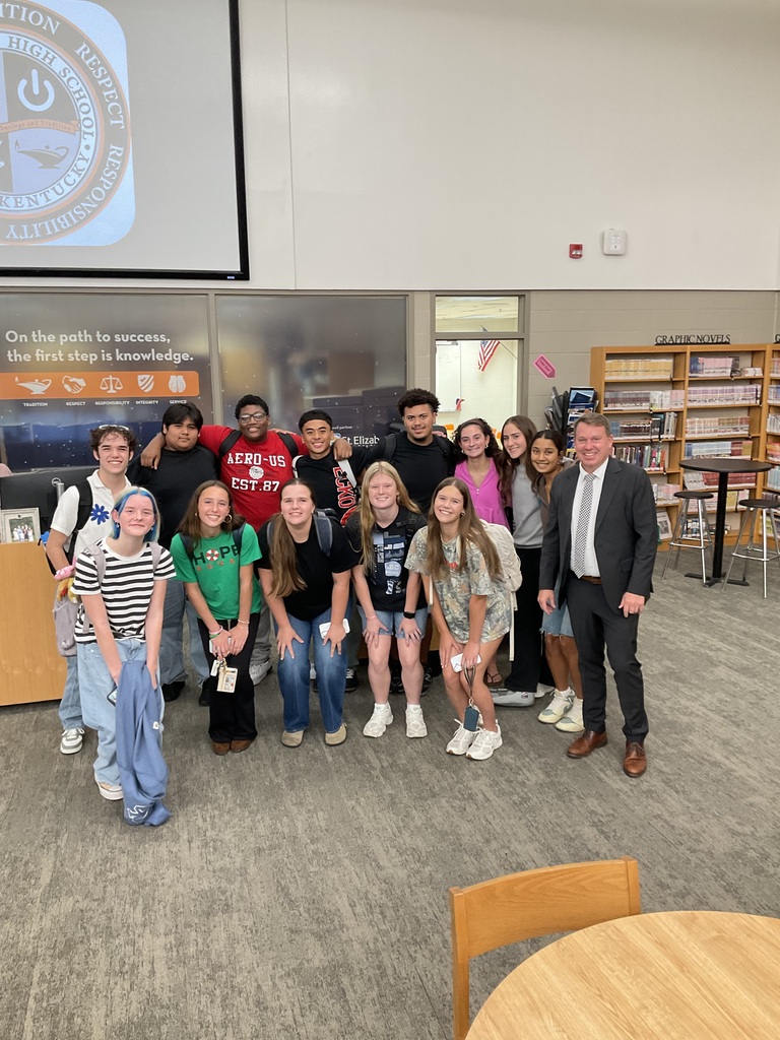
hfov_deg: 48.2
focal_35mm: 29
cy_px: 520
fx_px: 871
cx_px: 390
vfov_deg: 61.7
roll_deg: -1.2
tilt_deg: -10.1
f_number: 1.8
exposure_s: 1/60
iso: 100
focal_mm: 3
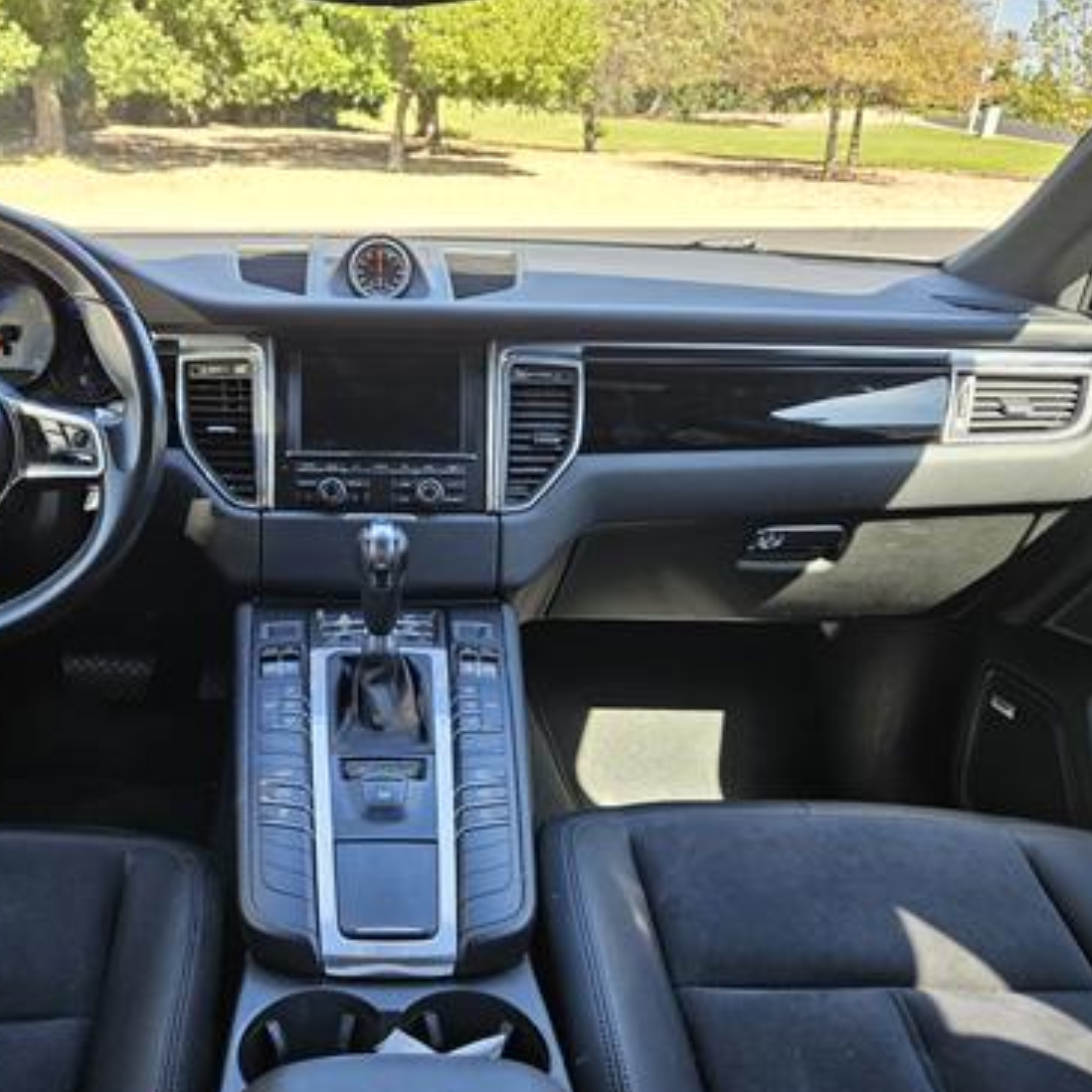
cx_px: 373
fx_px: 999
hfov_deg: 56.2
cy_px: 555
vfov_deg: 57.3
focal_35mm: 28
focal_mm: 5.4
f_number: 1.8
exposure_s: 1/207
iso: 125
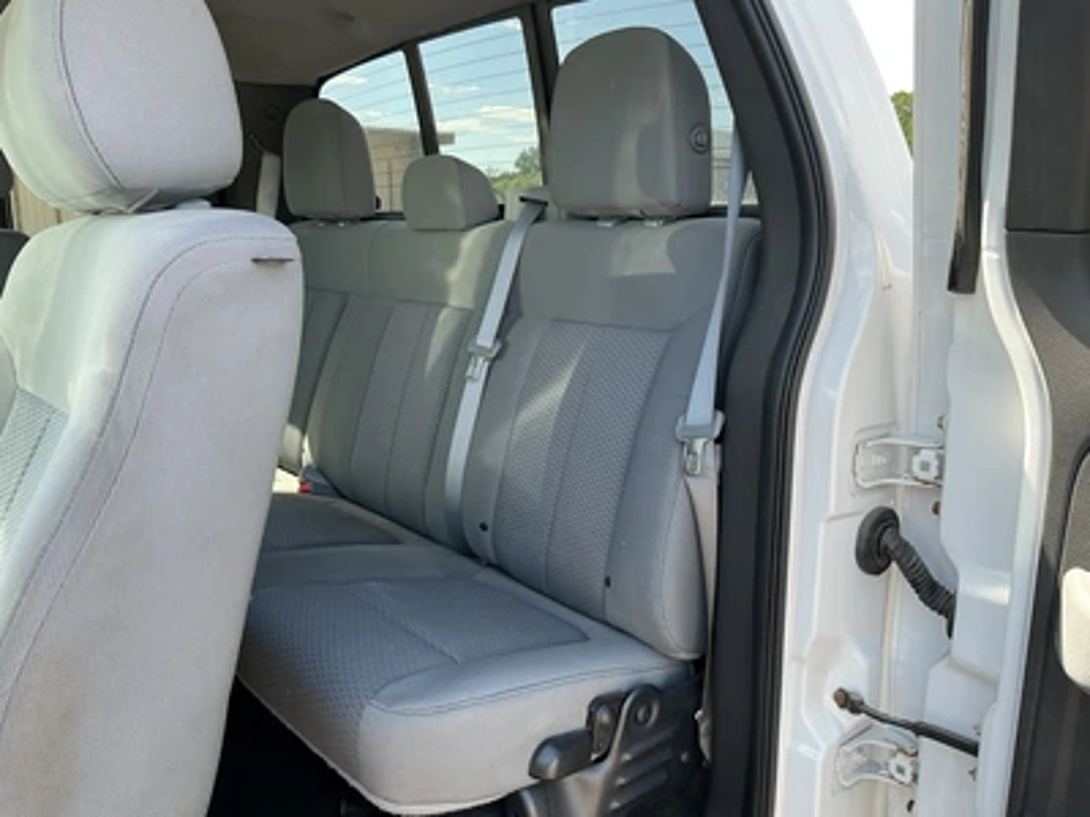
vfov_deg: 49.7
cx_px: 545
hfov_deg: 63.4
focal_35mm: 28
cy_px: 408
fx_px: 882
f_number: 1.8
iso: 16
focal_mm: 3
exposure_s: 1/122
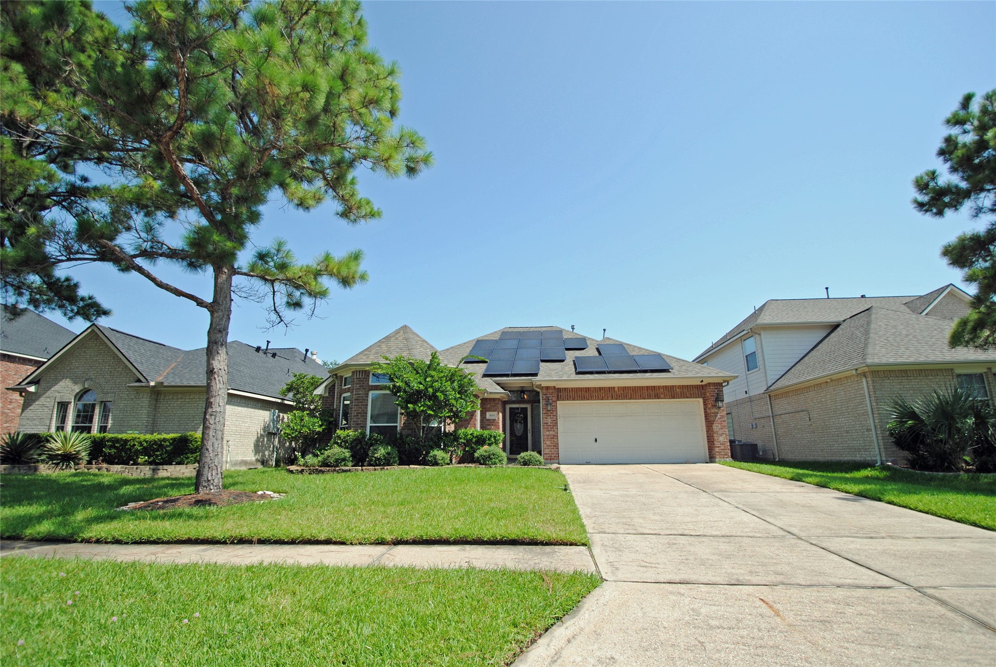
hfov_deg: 94.9
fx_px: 457
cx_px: 498
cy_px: 334
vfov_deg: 72.2
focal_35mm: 16
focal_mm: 11
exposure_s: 1/640
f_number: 4.5
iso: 100
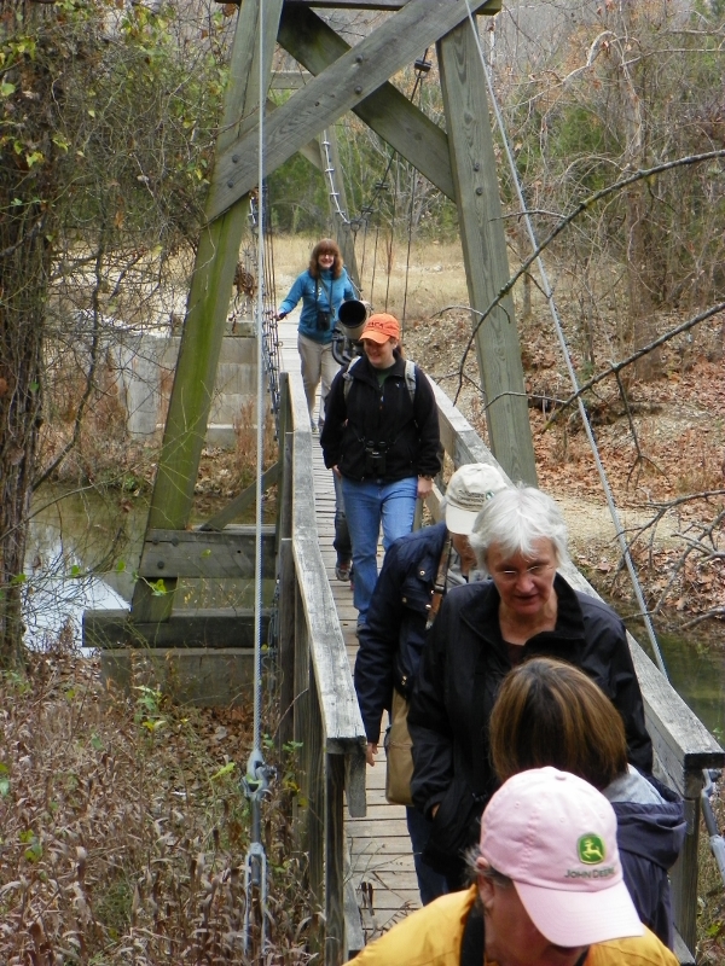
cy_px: 483
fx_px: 2234
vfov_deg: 24.4
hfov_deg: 18.4
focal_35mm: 80
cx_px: 362
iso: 200
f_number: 5.6
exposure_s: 1/100
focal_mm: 14.2
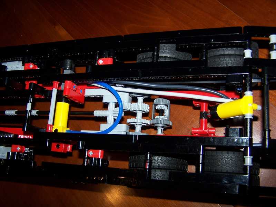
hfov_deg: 49.0
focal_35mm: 38
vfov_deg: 37.7
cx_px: 138
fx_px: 303
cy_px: 104
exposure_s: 1/60
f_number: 2.8
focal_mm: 6.3
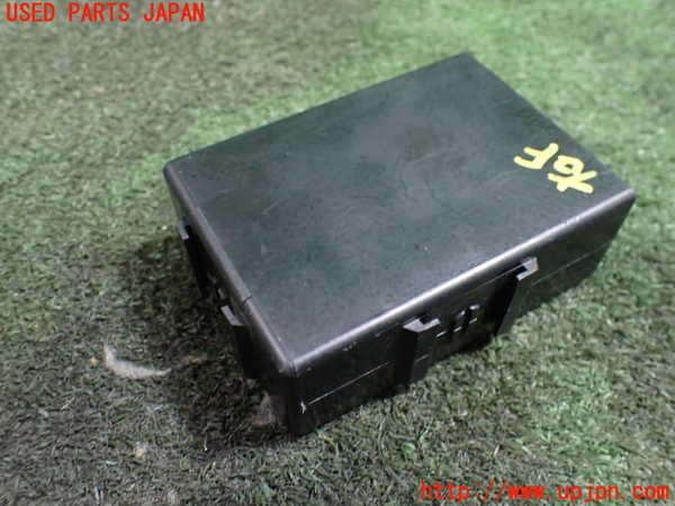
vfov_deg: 46.8
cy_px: 253
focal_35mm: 30
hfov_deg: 60.0
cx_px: 338
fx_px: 585
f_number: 2.3
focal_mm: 5.4
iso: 800
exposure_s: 1/40
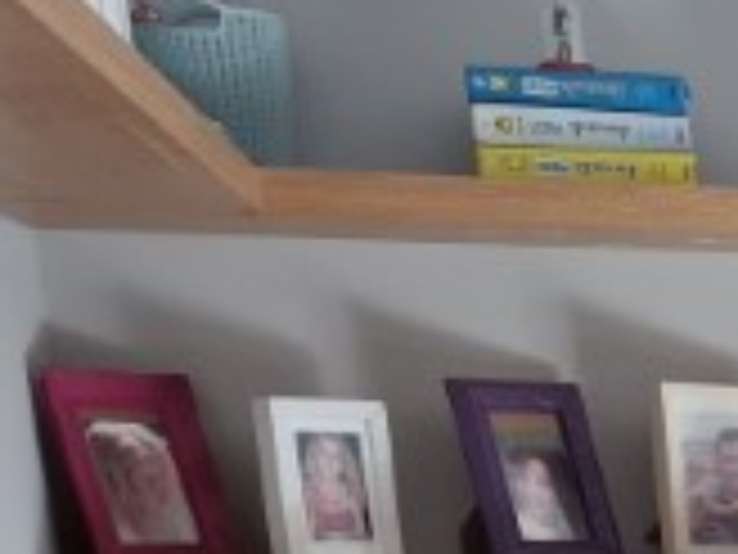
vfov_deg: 11.4
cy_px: 1234
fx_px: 2388
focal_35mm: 112
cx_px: 1647
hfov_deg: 13.8
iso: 200
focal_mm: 5.54
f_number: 1.8
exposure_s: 1/50
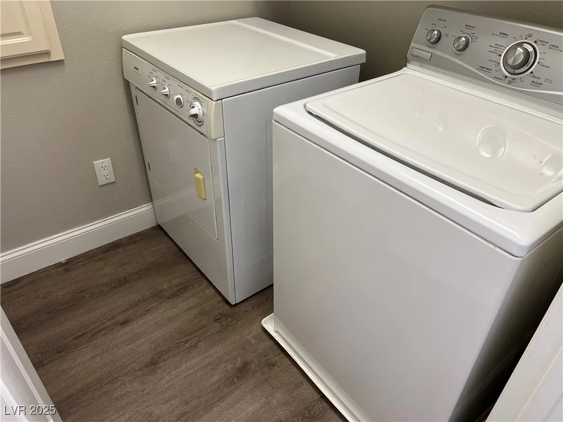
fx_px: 423
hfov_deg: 67.3
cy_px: 211
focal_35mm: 26
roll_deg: -1.1
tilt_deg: -36.9
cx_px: 282
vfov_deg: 53.1
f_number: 1.5
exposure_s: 1/60
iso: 64
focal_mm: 5.7
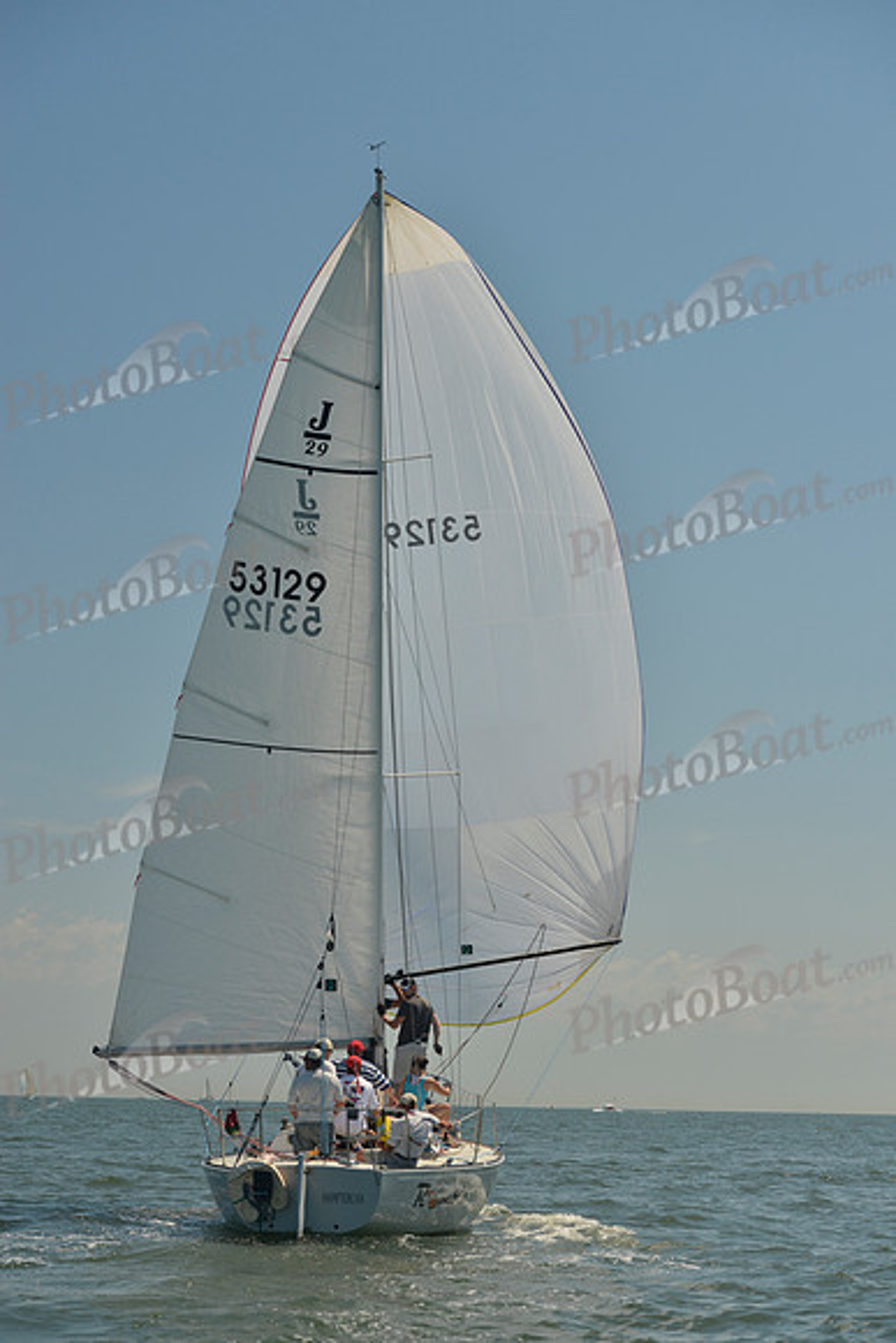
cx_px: 448
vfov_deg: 28.8
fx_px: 2612
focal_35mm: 70
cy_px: 672
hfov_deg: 19.5
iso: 200
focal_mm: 70
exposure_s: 1/800
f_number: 7.1
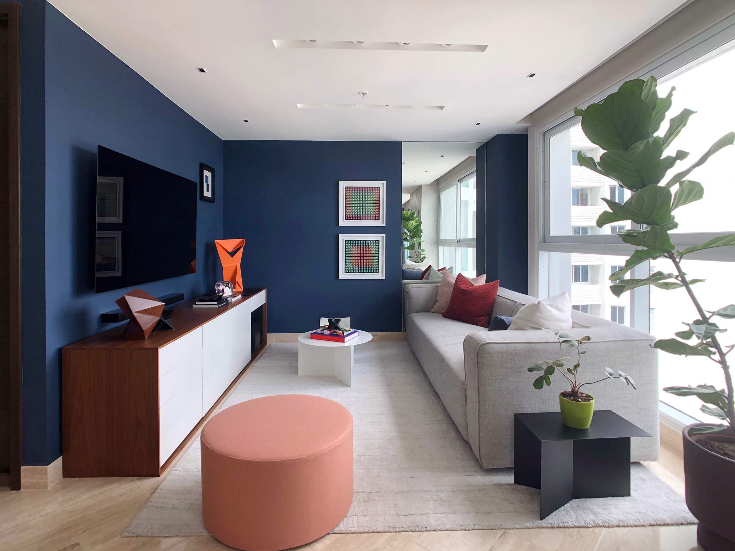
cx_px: 368
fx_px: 595
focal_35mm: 28
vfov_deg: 49.7
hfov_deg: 63.4
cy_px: 276
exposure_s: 1/120
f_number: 1.8
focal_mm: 3.99
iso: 40
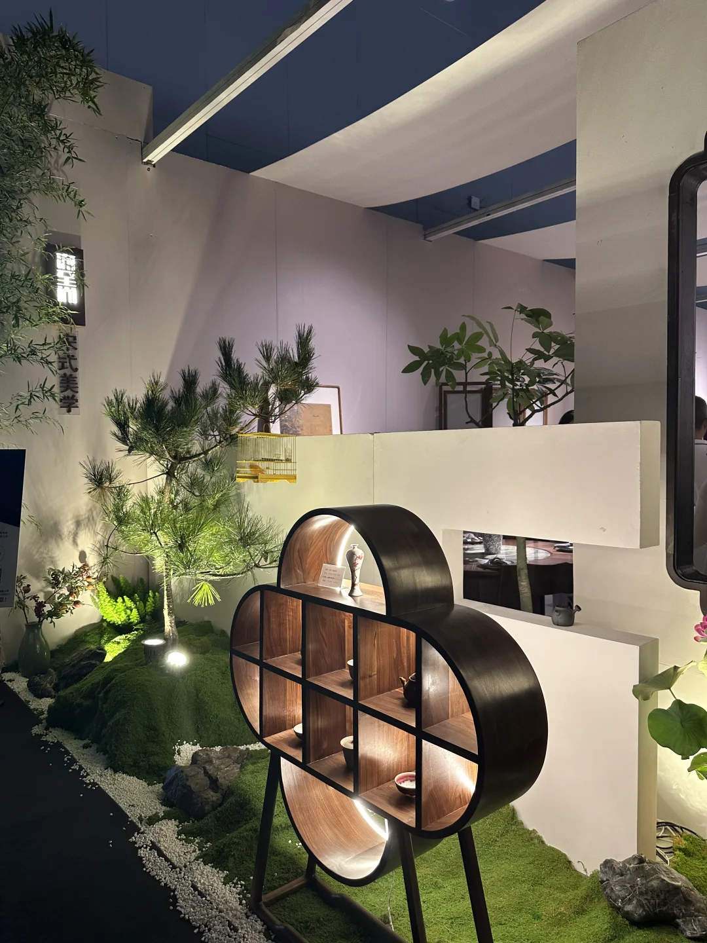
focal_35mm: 24
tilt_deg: -1.3
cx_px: 354
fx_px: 654
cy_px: 472
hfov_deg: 56.8
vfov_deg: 71.6
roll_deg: +0.2
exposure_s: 1/50
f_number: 1.78
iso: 160
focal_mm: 6.86
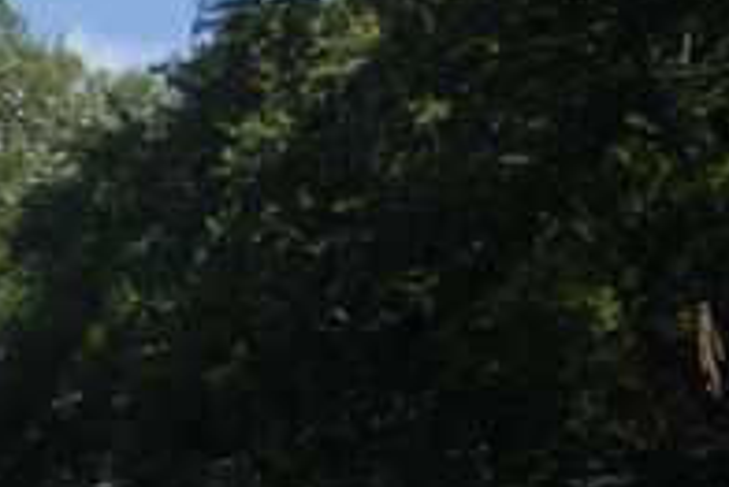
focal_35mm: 196
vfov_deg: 6.8
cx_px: -513
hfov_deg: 10.0
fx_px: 3972
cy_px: 968
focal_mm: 32
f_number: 5
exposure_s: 1/1000
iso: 250
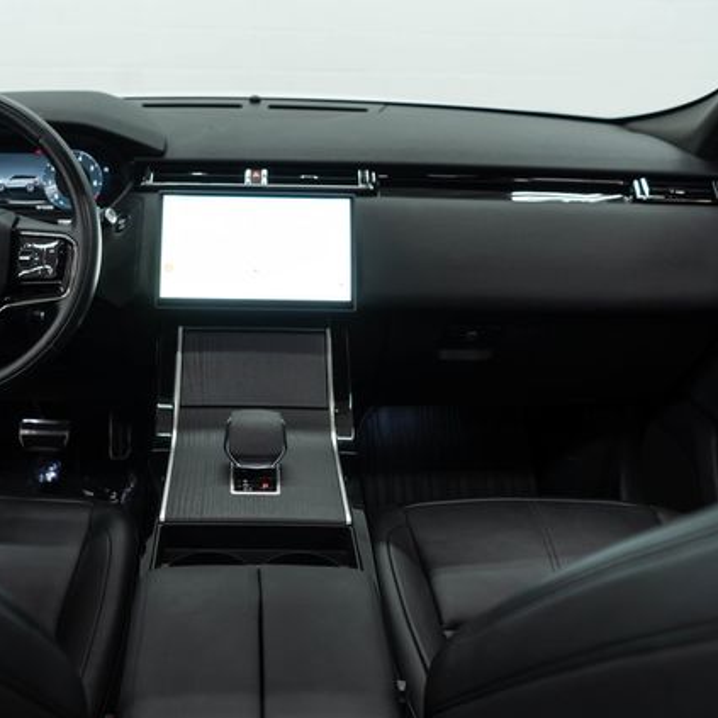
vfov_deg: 46.0
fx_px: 845
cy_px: 361
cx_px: 256
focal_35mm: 36
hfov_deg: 45.5
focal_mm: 28
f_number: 3.5
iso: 400
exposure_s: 1/40
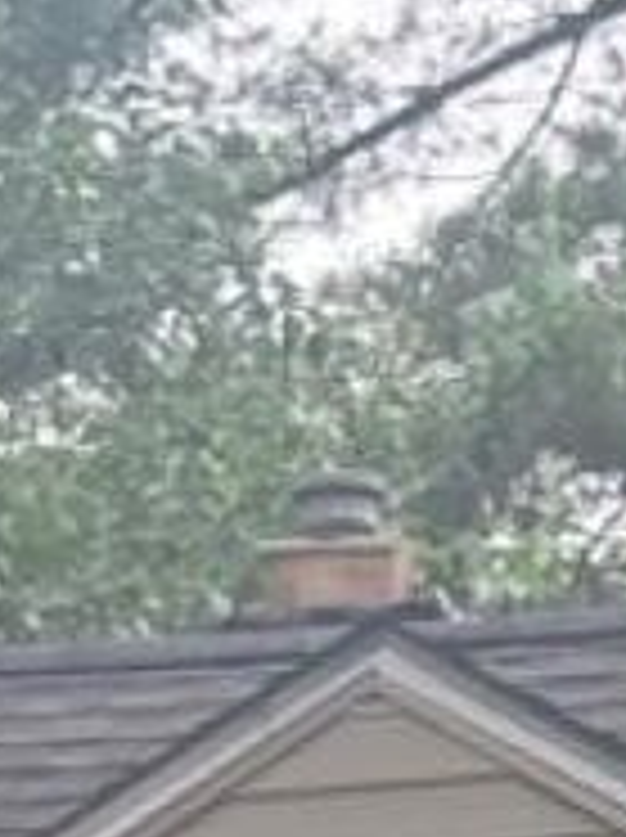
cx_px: -104
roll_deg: -0.3
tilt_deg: +3.7
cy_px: 2770
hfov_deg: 4.2
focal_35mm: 353
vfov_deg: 5.2
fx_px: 8531
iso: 80
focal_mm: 6.76
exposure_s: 1/364
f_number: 1.78
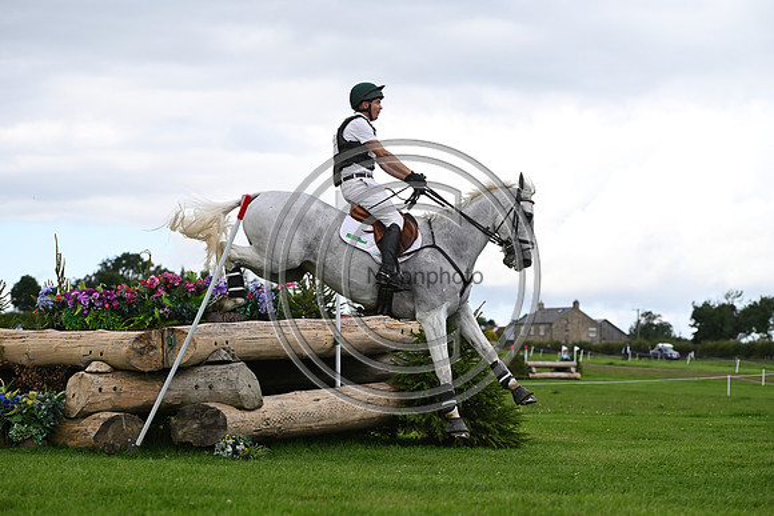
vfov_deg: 12.5
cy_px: 258
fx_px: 2365
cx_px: 387
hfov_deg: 18.6
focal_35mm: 110
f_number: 4.5
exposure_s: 1/1250
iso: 280
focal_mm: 110
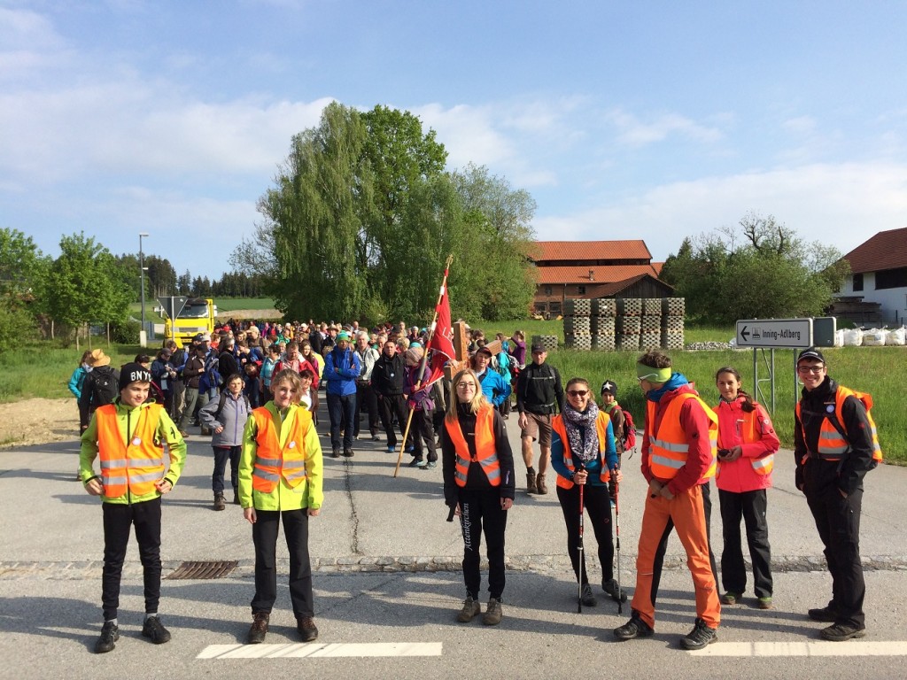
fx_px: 760
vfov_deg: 48.2
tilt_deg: -1.8
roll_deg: +0.7
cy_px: 340
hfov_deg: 61.7
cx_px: 454
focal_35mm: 29
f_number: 2.2
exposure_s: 1/1520
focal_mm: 4.15
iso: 32
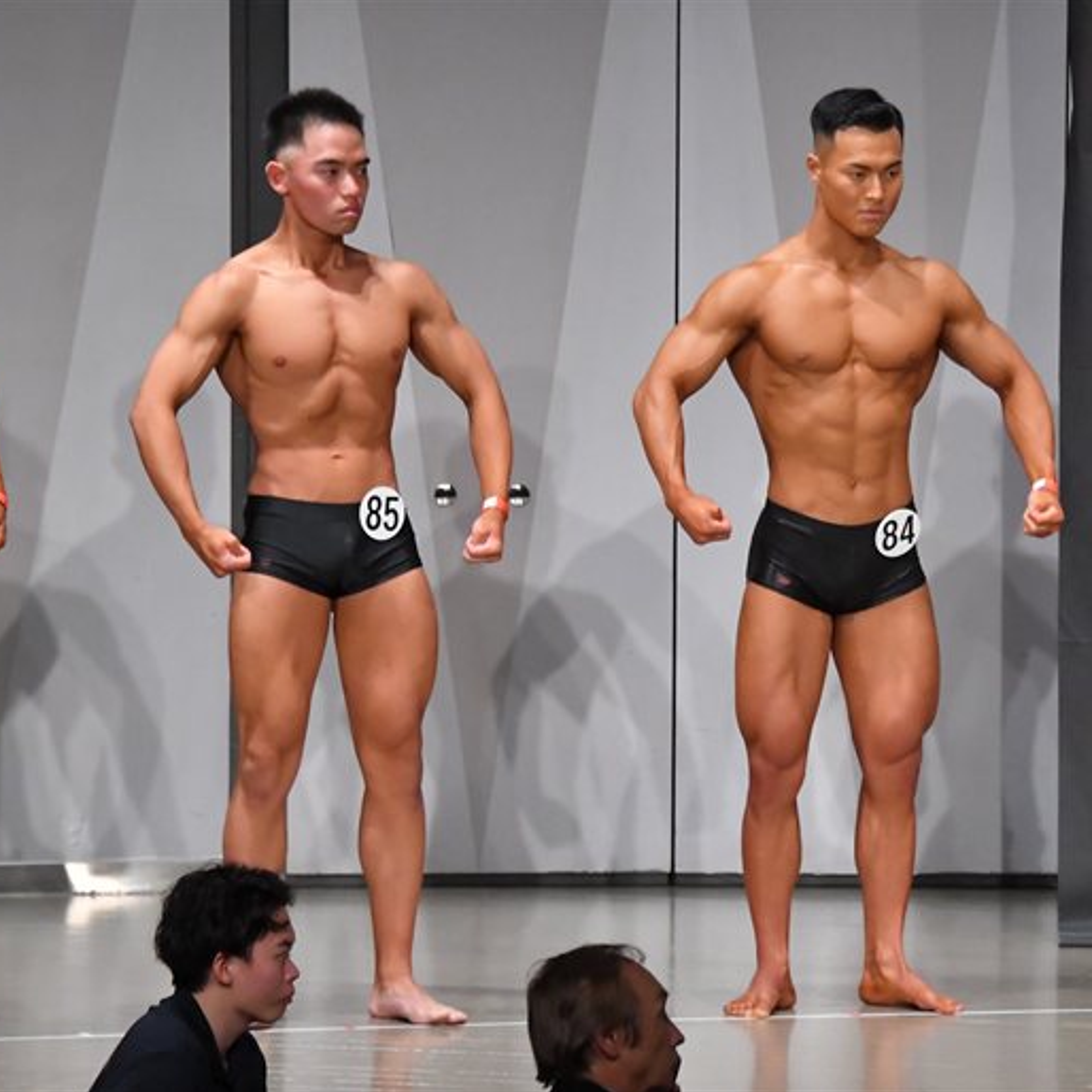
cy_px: 546
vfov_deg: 6.3
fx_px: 9922
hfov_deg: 6.3
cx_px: 726
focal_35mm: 278
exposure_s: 1/400
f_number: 5.6
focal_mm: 145
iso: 6400
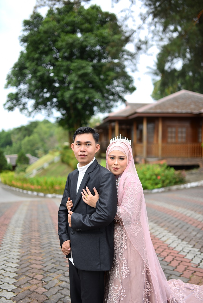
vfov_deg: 54.4
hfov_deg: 37.9
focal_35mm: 35
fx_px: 296
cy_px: 152
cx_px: 102
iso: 50
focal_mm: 35
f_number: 1.6
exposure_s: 1/500
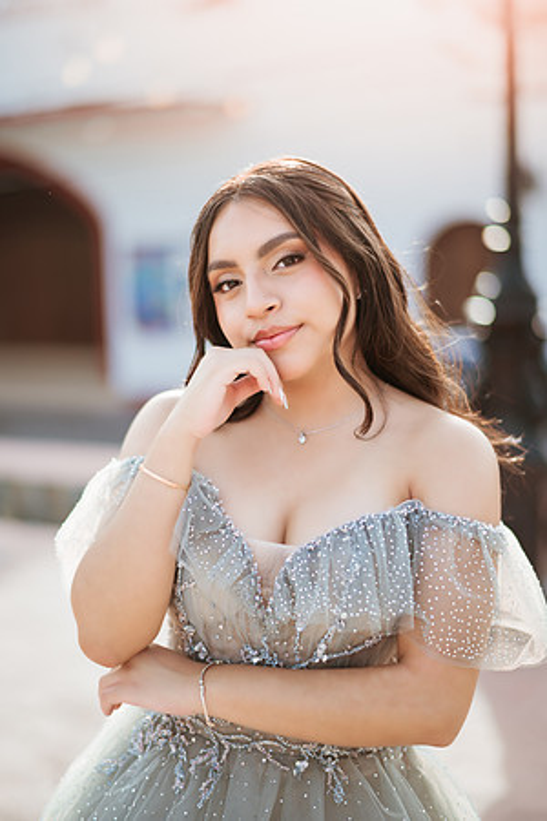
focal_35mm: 58
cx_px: 274
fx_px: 1322
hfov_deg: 23.4
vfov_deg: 34.5
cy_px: 410
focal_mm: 58
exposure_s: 1/2500
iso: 100
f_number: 1.4
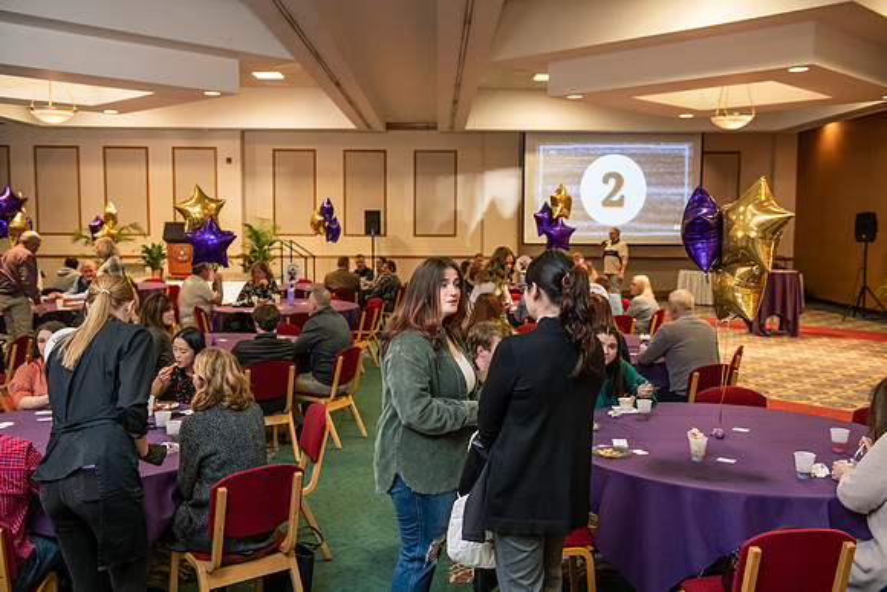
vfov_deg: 36.9
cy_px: 296
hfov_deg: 53.1
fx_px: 887
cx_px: 444
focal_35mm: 36
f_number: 3.5
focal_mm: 36
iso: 2500
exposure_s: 1/125
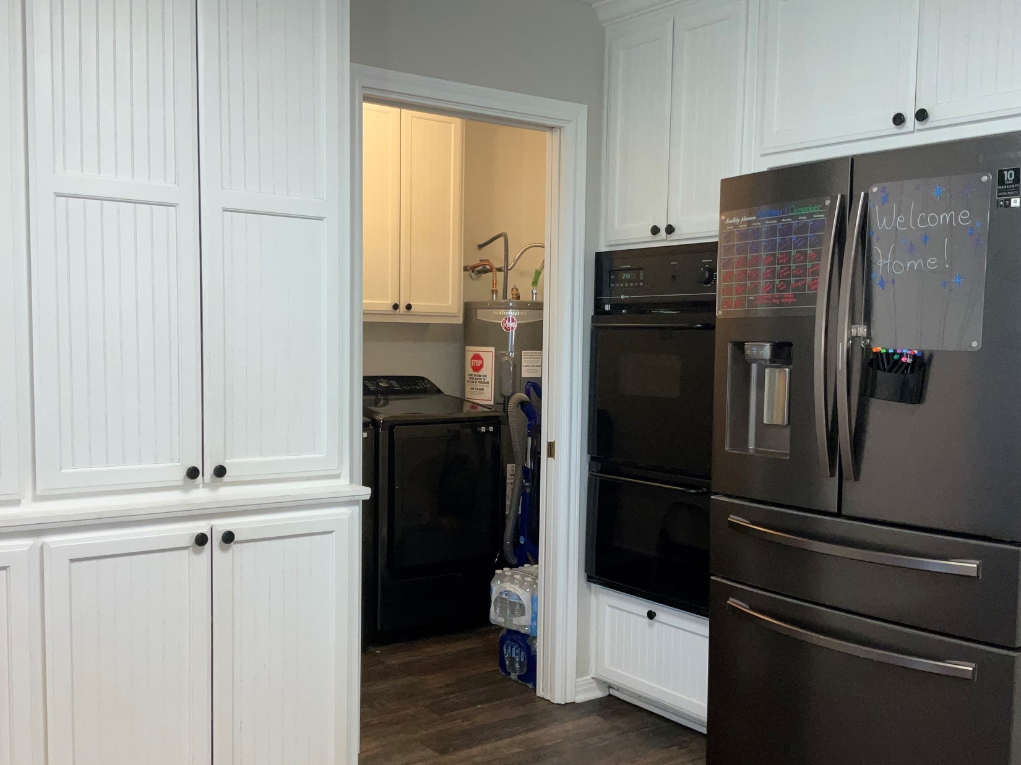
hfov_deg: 51.3
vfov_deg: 39.6
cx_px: 471
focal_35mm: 36
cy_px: 430
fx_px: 1062
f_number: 1.8
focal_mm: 3
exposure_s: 1/60
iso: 50
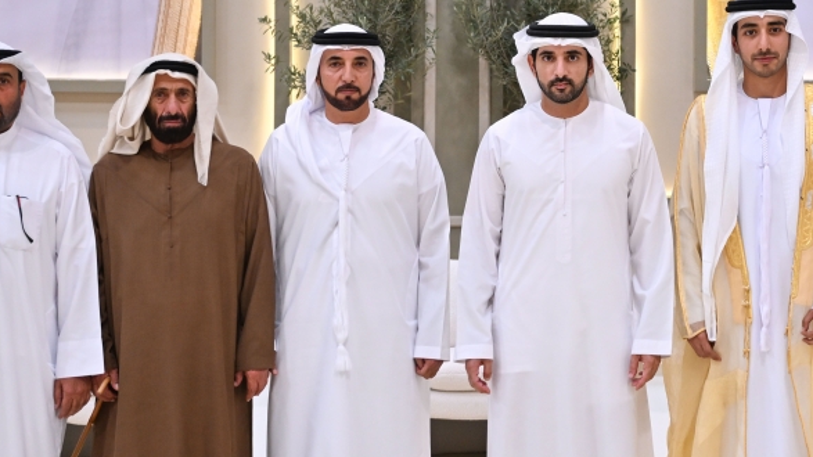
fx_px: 1724
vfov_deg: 15.1
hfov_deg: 26.4
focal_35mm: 80
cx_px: 553
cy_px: 139
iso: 640
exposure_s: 1/200
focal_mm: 35
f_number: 2.8
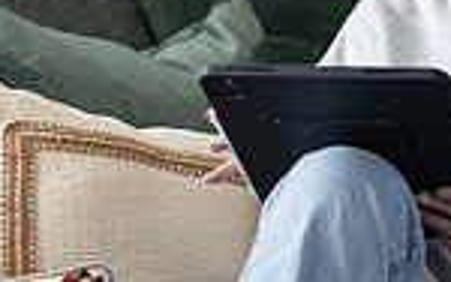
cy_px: 104
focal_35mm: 197
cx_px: 189
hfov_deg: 10.6
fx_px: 2423
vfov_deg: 6.7
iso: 100
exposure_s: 1/250
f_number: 1.8
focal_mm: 50
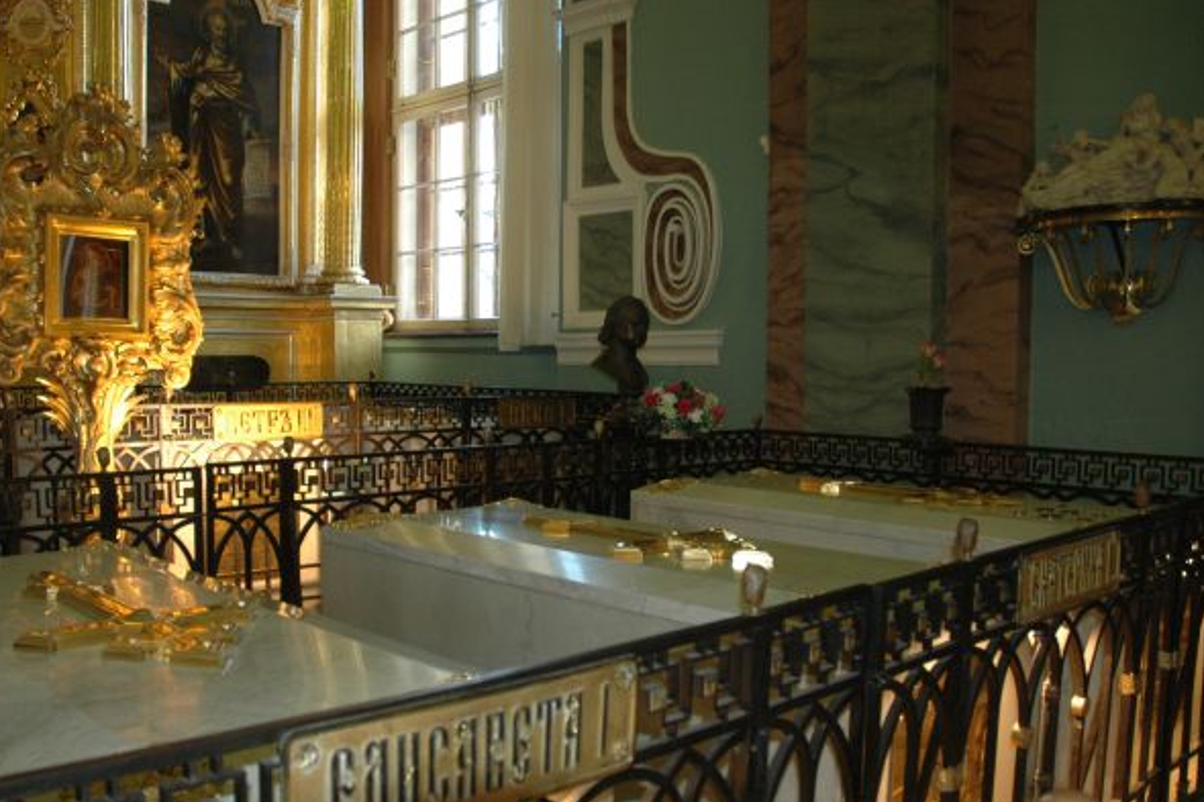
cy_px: 439
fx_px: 1103
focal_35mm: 33
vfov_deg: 39.9
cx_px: 517
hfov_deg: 57.0
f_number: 3.5
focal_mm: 18
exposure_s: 1/30
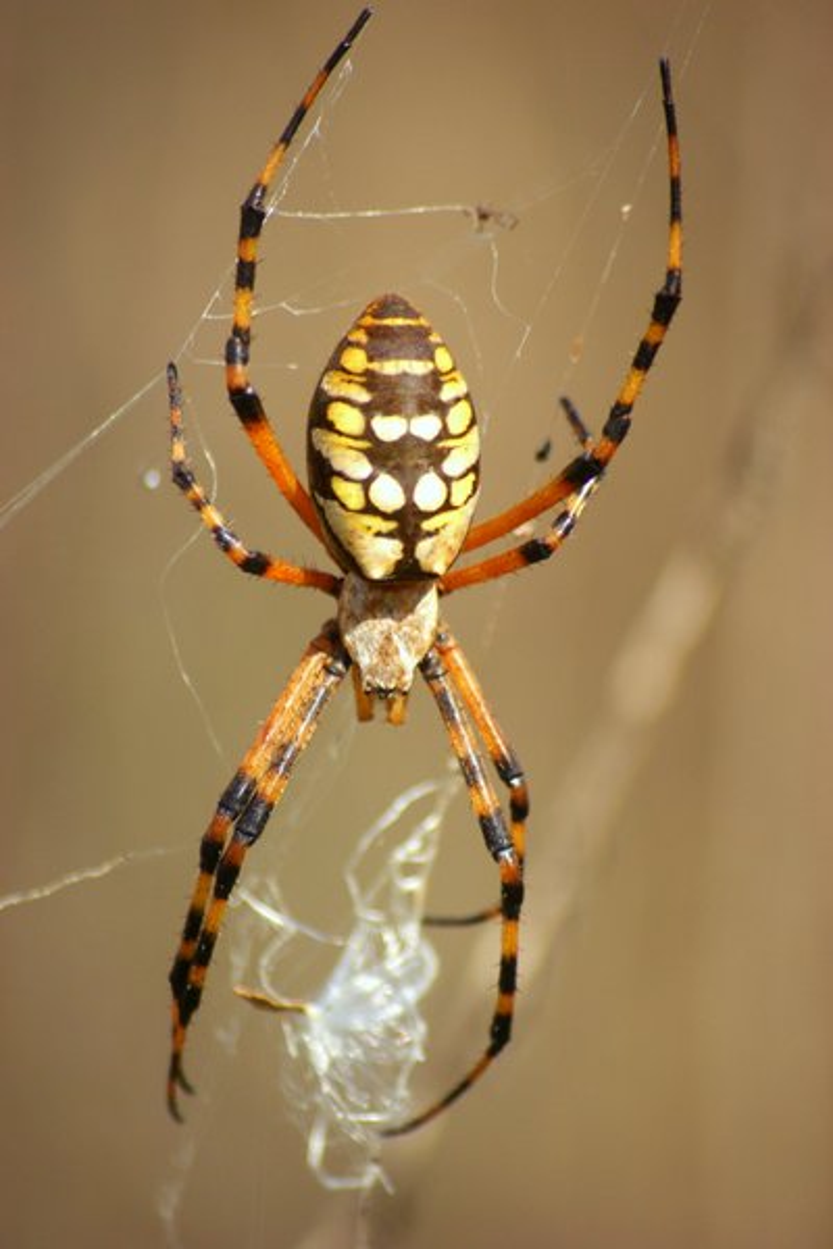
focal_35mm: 300
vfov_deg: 6.9
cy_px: 624
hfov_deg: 4.6
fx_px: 10412
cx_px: 416
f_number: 5
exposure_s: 1/2000
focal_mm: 200
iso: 400
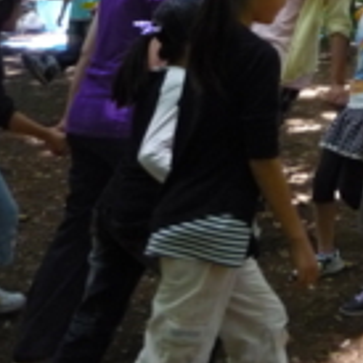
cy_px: -21
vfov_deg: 19.7
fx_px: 1008
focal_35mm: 85
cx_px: 525
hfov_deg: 18.4
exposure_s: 1/160
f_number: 2.8
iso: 400
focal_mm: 5.5
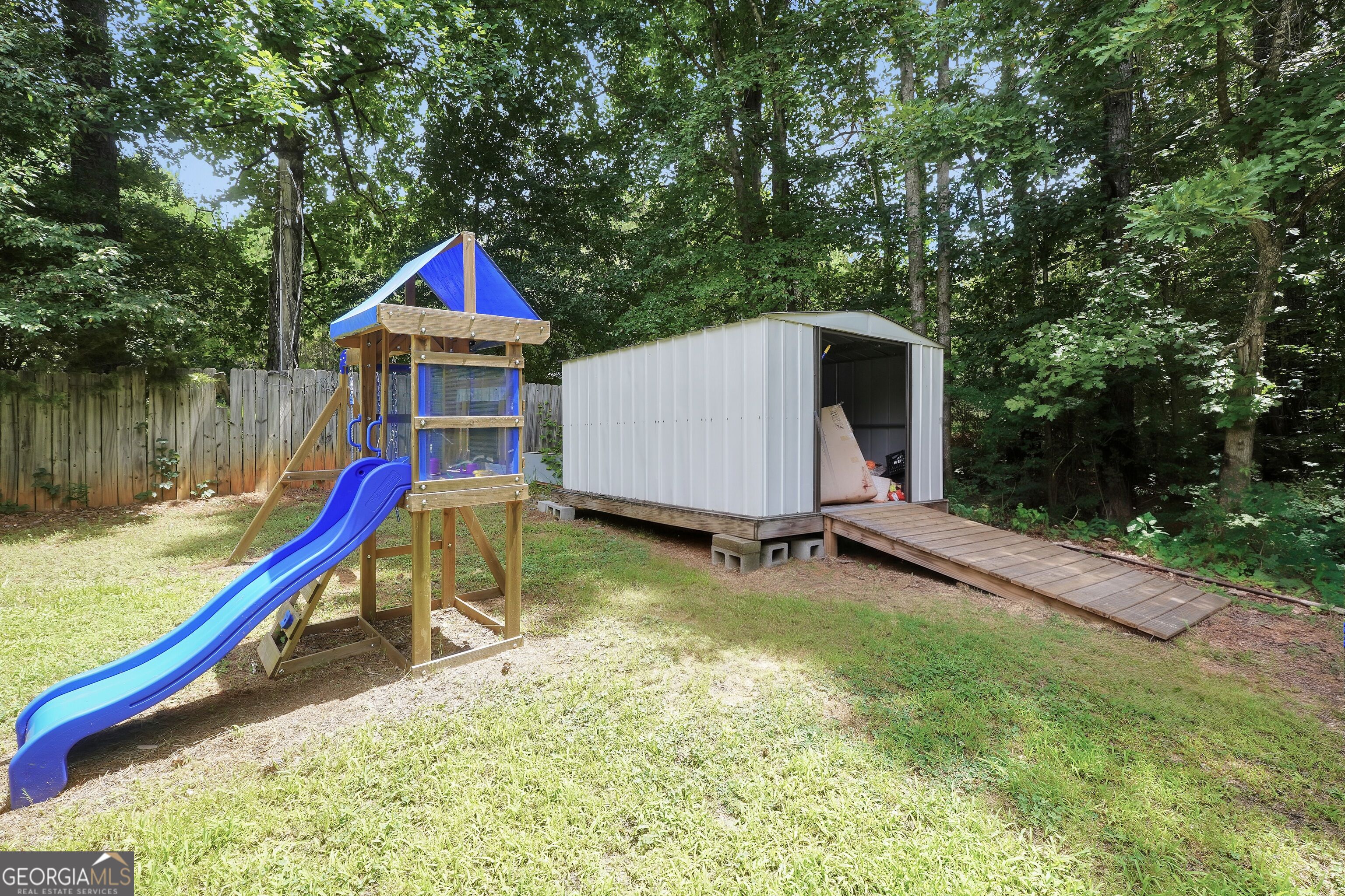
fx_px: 560
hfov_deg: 100.4
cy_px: 448
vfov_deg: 77.3
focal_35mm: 15
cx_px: 672
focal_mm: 10
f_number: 5.6
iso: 100
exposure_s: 1/80
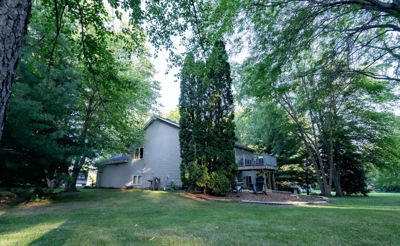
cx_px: 202
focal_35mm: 16
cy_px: 134
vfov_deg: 72.1
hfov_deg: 99.7
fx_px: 169
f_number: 8
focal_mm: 14
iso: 400
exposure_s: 1/20
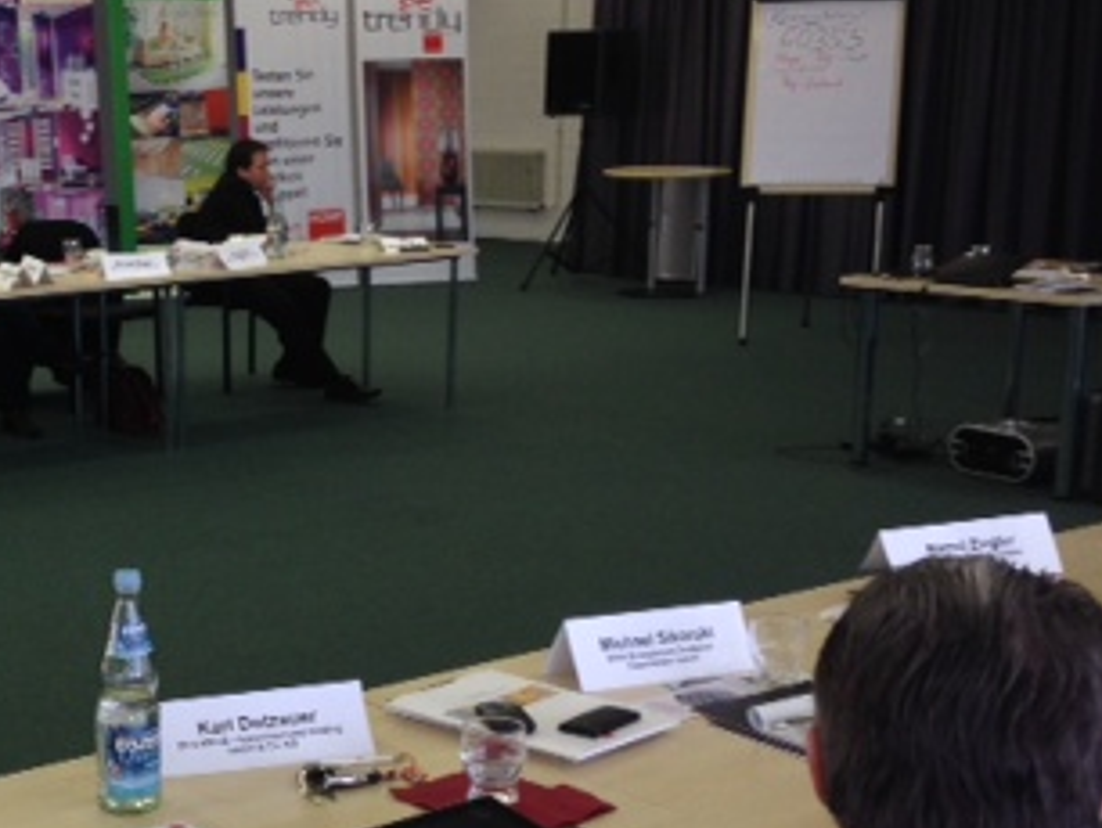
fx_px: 2198
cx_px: 65
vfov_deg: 21.3
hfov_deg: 26.9
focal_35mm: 69
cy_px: 558
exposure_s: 1/37
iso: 50
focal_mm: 4.12
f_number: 2.4
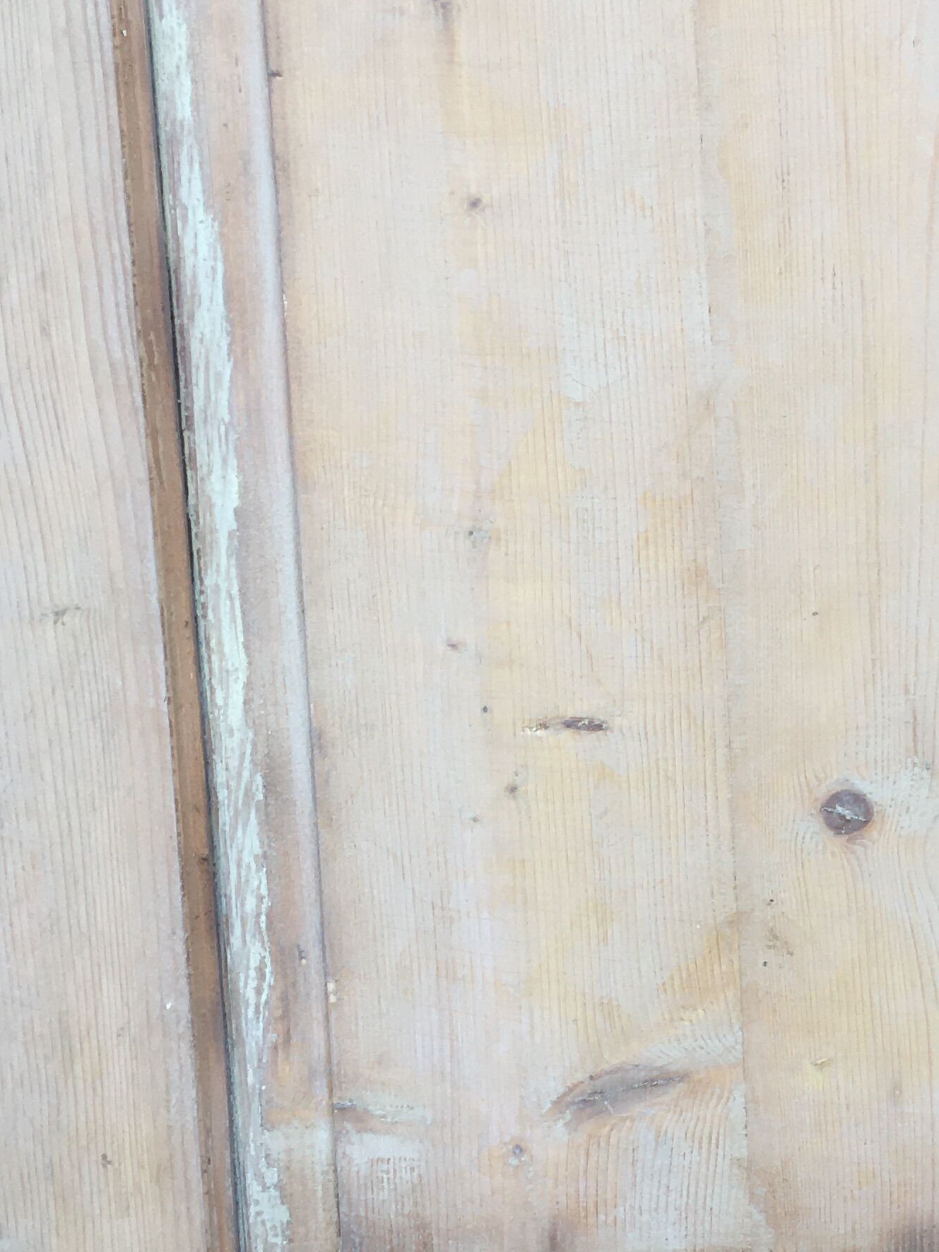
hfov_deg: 21.3
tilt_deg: -13.9
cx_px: 983
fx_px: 2387
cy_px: 745
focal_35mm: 66
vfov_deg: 29.3
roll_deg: +1.4
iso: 25
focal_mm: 4.15
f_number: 2.2
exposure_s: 1/228
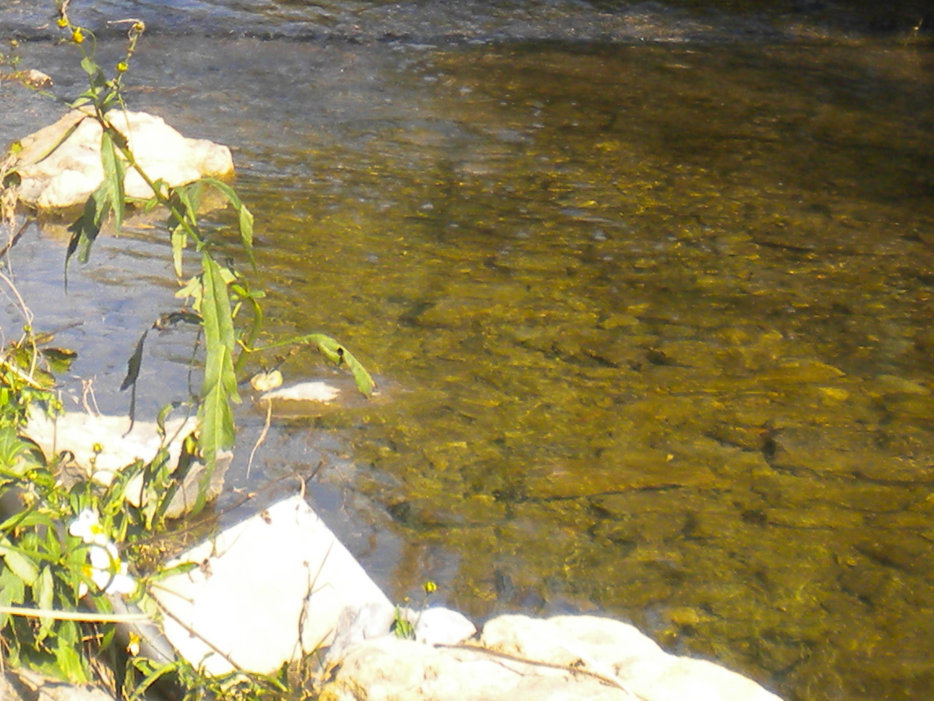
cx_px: 245
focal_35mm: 112
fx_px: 3022
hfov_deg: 17.5
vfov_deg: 12.8
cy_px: -180
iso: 80
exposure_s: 1/335
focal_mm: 6.3
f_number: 4.6
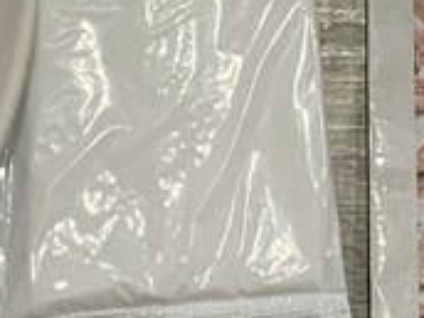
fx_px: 2217
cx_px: 232
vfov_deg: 7.9
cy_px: -242
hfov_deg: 10.9
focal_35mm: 181
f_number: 1.8
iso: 64
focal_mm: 4.25
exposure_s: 1/60
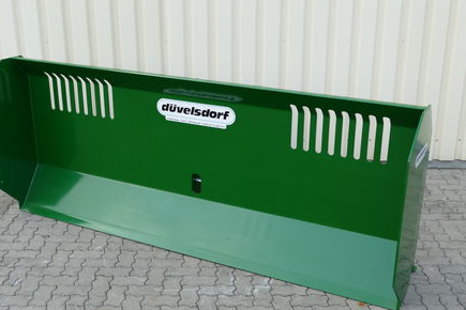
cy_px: 168
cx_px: 228
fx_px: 595
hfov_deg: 42.7
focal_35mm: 46
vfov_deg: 29.2
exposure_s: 1/500
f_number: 3.1
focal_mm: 14.5
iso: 125
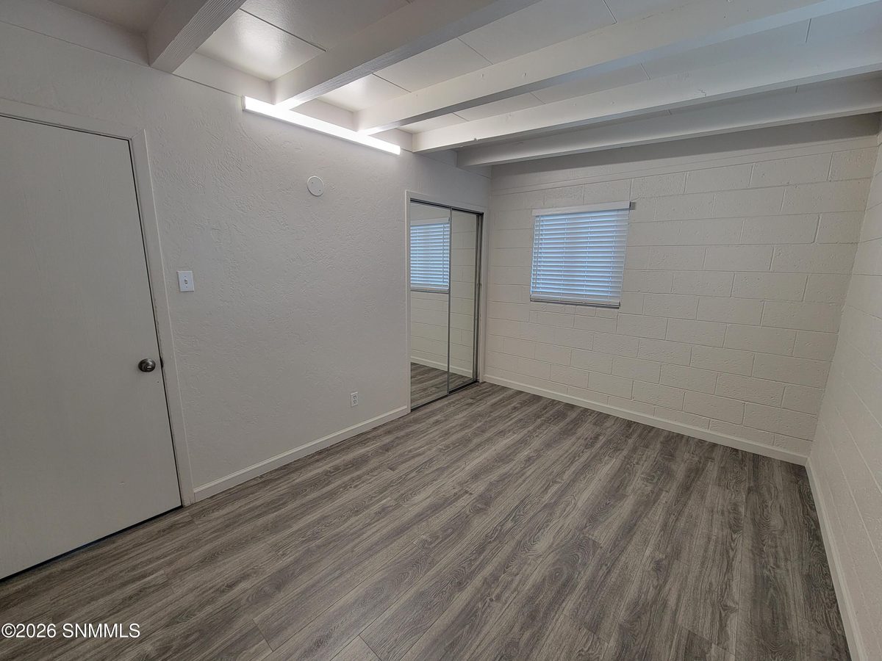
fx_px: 331
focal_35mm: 13
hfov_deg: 106.2
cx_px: 441
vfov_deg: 89.9
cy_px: 330
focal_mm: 2.2
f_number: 2.2
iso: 100
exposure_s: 1/60
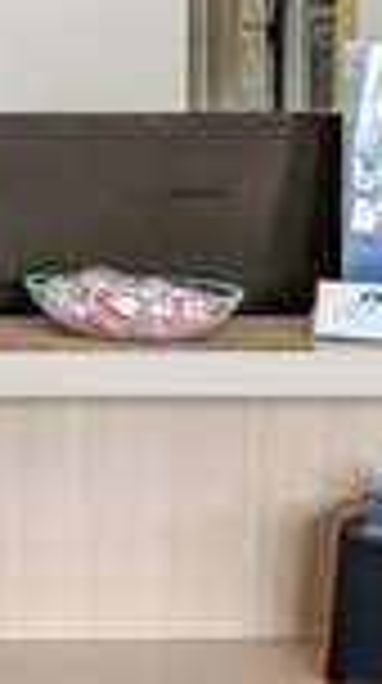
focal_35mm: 113
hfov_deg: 8.5
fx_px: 2044
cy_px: 94
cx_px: -838
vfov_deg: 18.7
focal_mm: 16
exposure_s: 1/5
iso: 160
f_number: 9
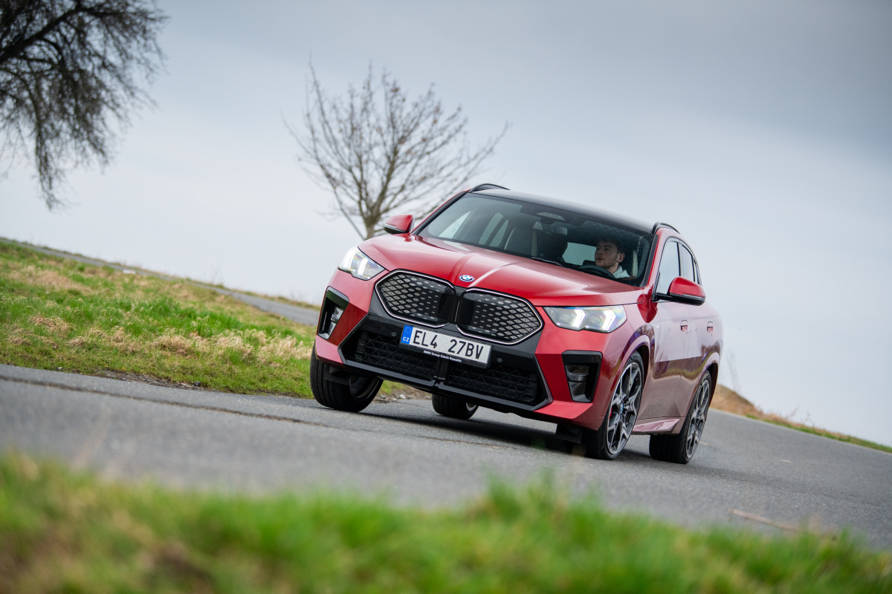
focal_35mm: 100
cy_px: 297
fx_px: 2478
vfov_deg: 13.7
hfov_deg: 20.4
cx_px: 446
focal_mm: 100
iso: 640
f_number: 2.8
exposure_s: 1/800
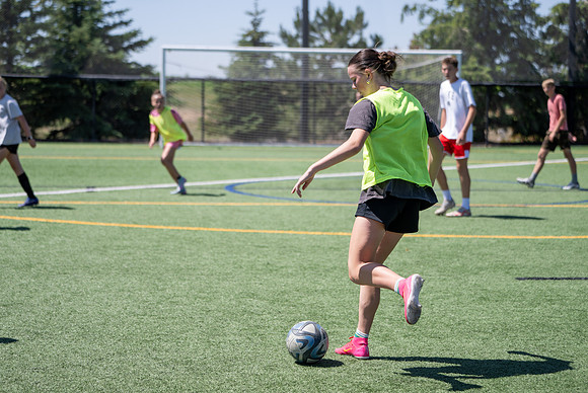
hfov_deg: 26.2
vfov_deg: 17.7
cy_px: 182
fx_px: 1261
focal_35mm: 77
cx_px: 321
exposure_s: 1/800
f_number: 2.8
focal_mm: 70
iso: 50
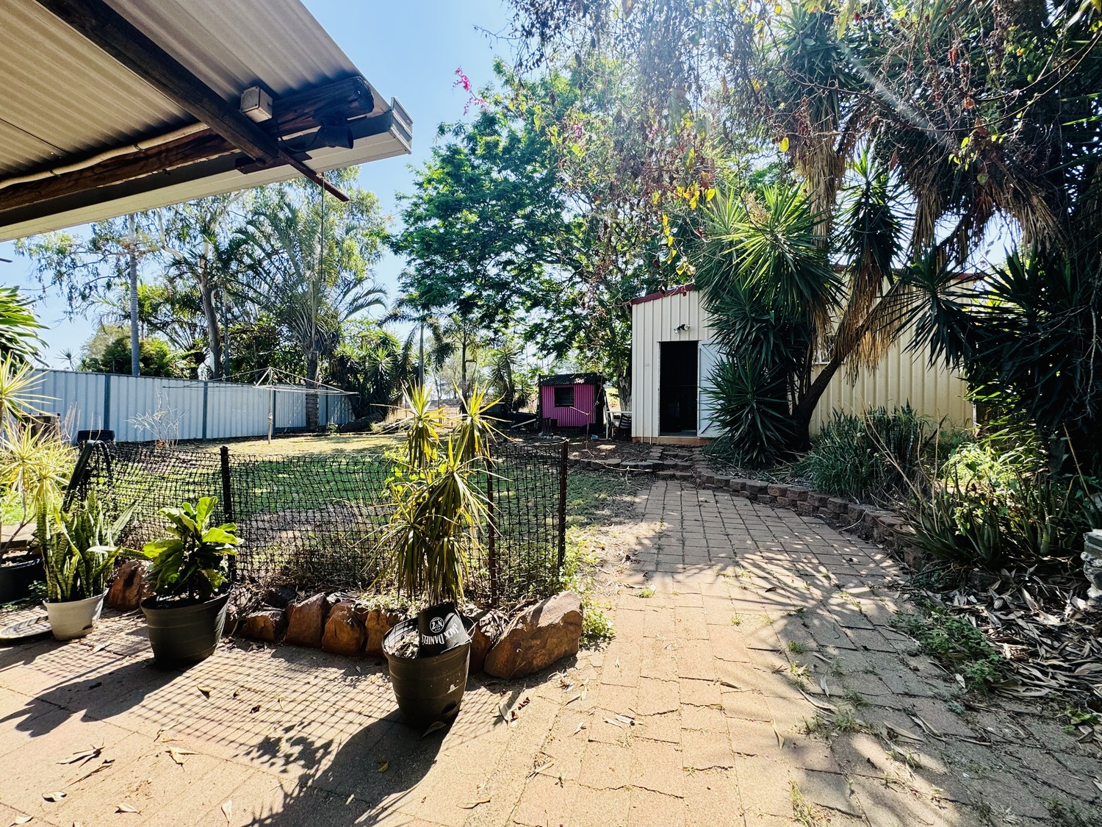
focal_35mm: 14
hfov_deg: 102.1
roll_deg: -0.1
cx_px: 551
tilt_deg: +0.7
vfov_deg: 85.7
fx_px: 446
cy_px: 414
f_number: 2.2
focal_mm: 2.22
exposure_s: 1/331
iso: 40
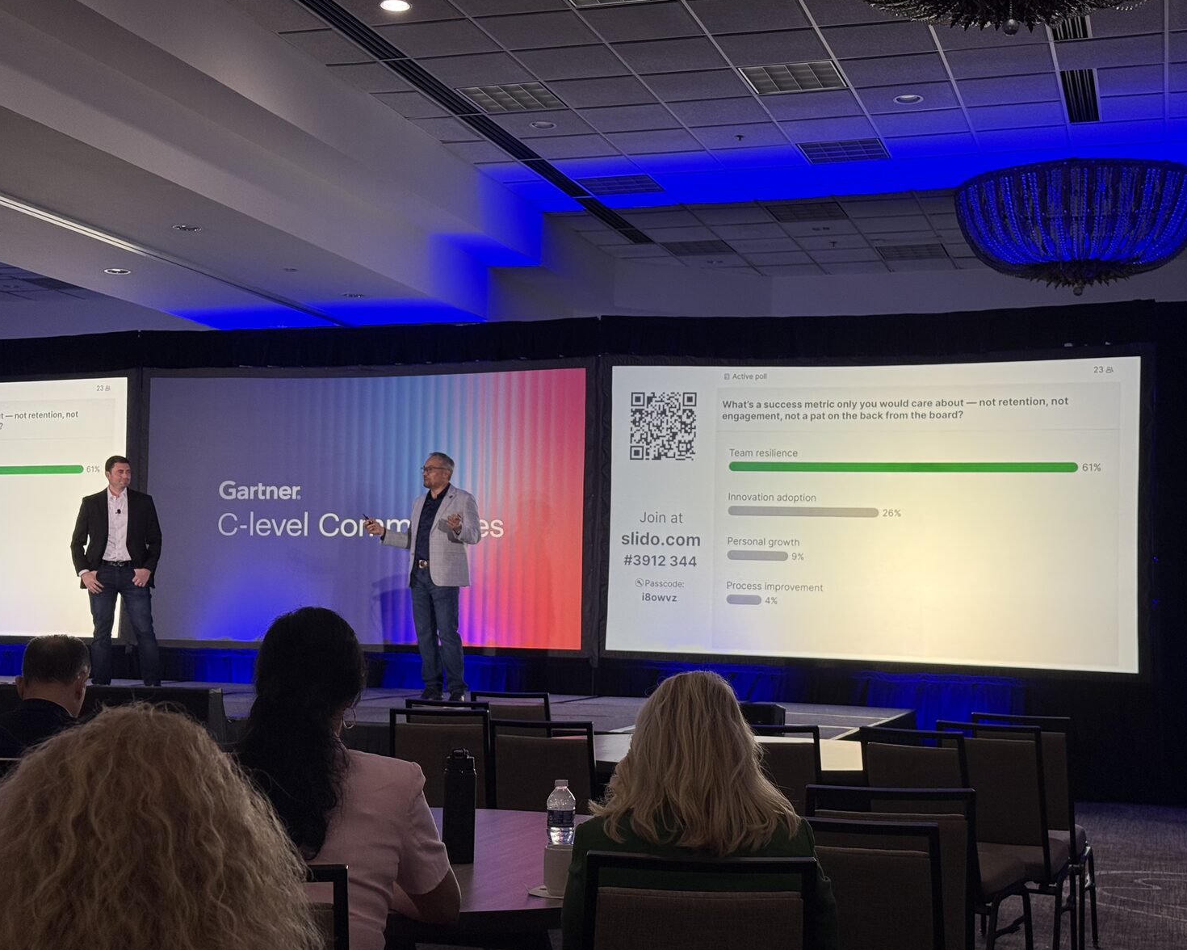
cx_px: 577
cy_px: 475
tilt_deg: +4.1
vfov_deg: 29.7
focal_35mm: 51
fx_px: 1792
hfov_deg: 36.7
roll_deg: -1.2
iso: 64
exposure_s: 1/60
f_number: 1.78
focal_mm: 6.76
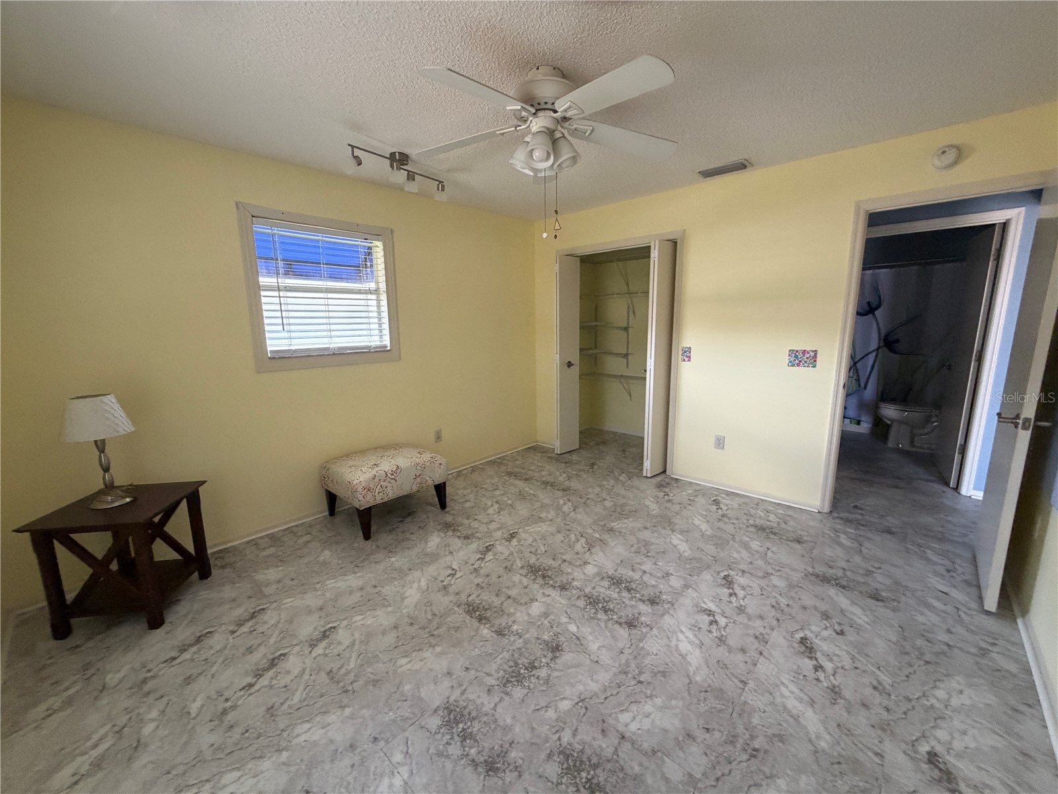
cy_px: 397
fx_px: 428
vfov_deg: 85.7
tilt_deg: -9.5
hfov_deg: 102.1
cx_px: 529
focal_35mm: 14
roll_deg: +1.8
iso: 320
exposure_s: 1/87
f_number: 2.2
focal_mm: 2.22
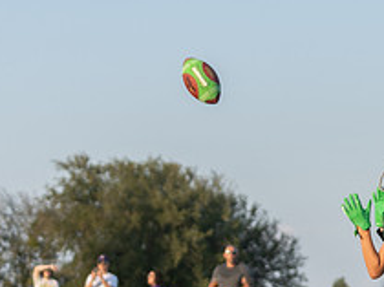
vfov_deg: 6.2
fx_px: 2670
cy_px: 158
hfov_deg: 8.1
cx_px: 451
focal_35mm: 241
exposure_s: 1/1250
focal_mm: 71
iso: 200
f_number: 2.8
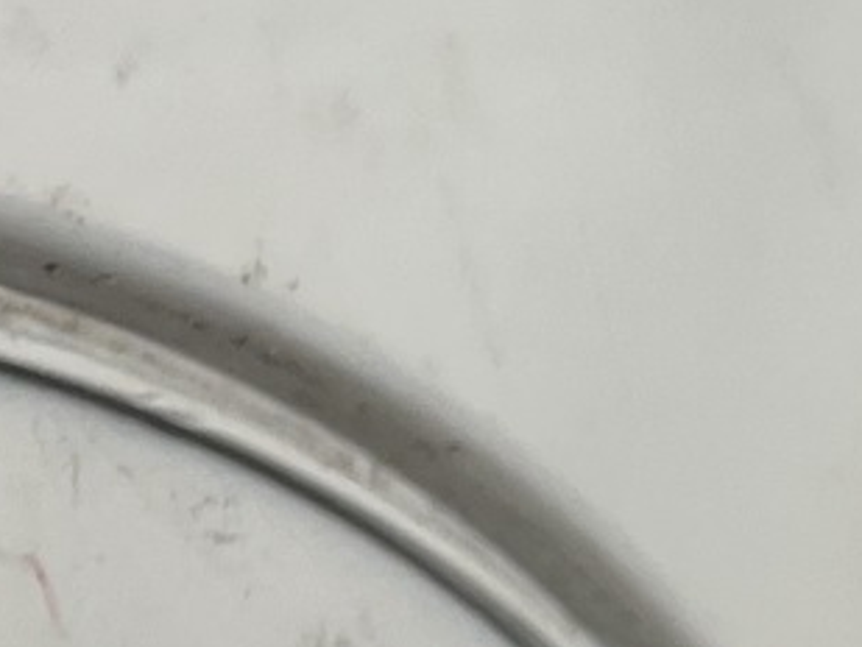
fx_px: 4708
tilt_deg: -31.7
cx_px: -776
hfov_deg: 9.8
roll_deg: +17.4
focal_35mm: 189
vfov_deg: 7.7
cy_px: -416
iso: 16
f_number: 1.8
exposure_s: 1/1675
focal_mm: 3
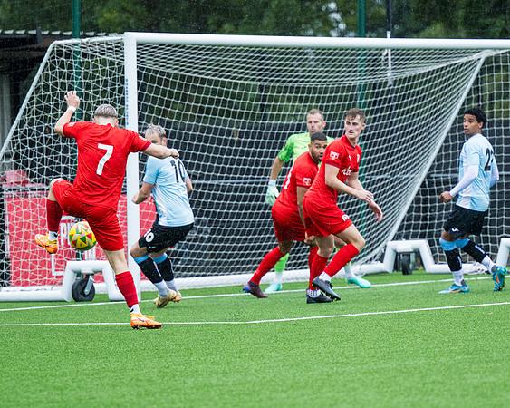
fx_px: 4153
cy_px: 263
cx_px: 348
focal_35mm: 275
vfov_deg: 5.6
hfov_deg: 7.0
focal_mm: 180
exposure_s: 1/1250
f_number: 4
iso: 800
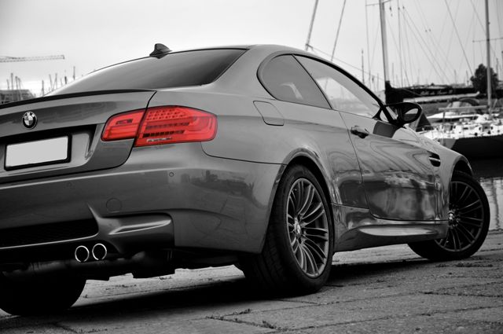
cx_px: 252
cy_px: 167
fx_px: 1151
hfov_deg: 24.6
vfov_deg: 16.5
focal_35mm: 82
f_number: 5.6
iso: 360
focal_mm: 55
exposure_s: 1/30
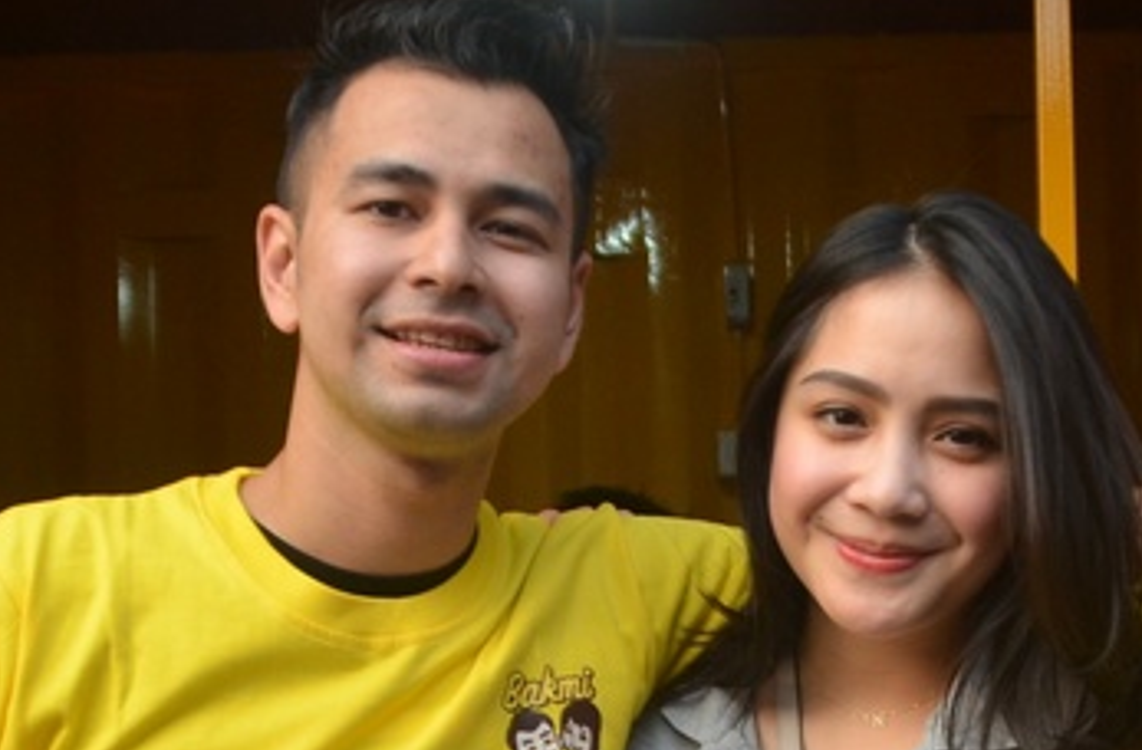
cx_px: 609
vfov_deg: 33.8
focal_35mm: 39
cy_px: 434
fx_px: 1232
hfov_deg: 49.7
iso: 640
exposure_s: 1/250
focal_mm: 22
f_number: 3.5
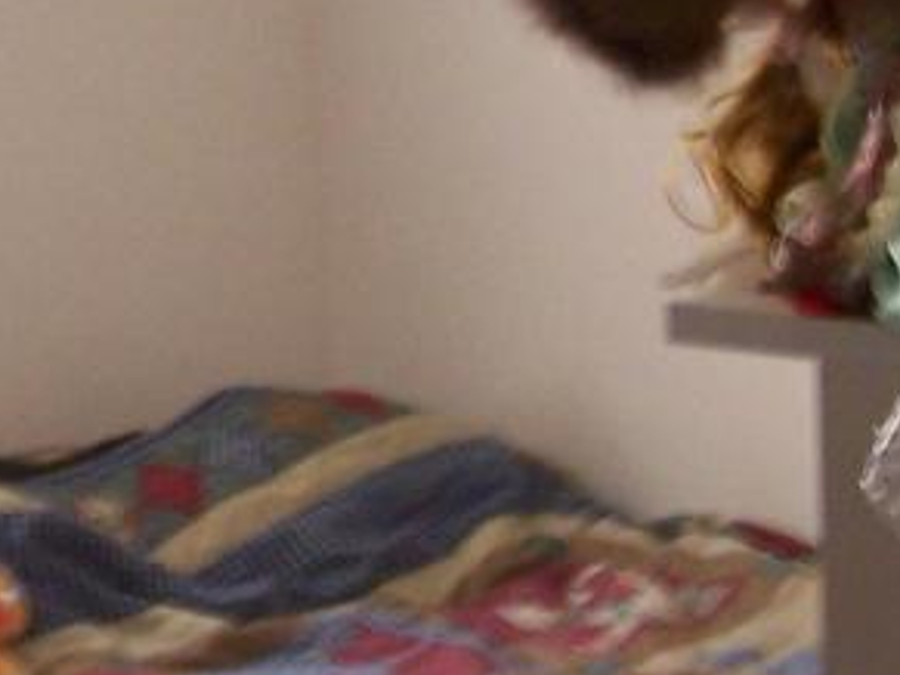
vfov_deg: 8.9
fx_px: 4340
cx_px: 124
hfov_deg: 11.8
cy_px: 266
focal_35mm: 167
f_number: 2.8
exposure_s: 1/8
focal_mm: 6.3
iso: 140
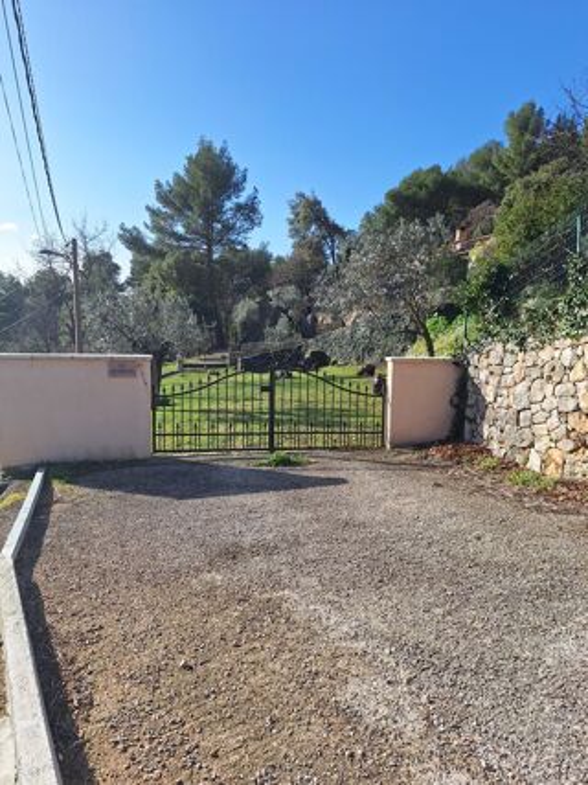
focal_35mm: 23
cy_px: 392
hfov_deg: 58.9
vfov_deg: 73.9
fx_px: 521
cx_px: 294
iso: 40
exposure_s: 1/2825
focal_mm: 5.54
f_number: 1.8
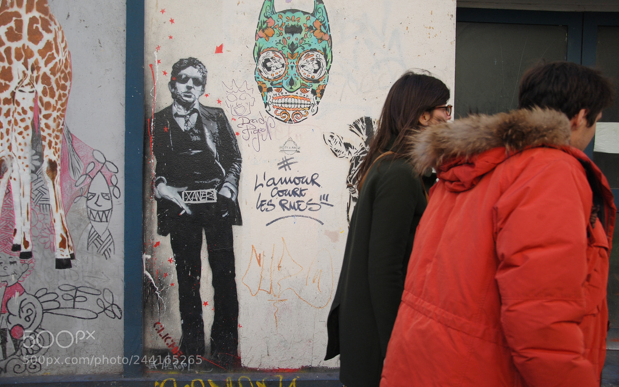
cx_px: 310
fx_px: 624
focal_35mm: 37
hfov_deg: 52.8
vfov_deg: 34.4
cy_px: 182
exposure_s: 1/400
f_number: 3.8
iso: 200
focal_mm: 24
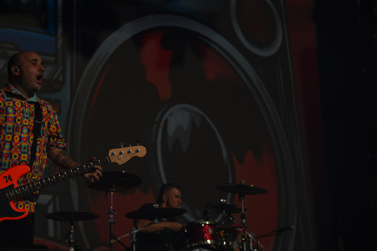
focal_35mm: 105
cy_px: 126
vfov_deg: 13.0
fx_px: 1099
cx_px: 188
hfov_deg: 19.5
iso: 100
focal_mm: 105
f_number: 8
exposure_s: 1/1600
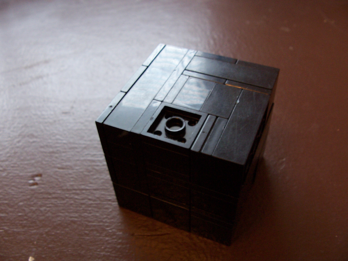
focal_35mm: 35
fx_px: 352
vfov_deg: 40.7
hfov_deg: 52.6
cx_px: 174
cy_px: 130
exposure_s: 1/8
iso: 140
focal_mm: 6
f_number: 2.8
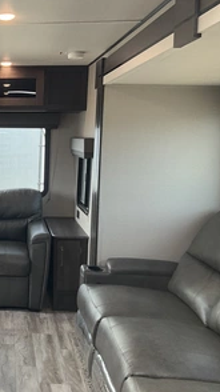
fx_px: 447
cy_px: 199
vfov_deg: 47.4
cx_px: -32
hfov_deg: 25.3
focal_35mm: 43
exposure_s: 1/119
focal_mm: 3
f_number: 1.8
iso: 64
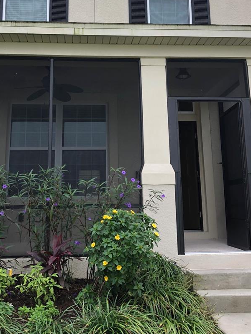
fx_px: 406
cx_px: 105
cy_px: 114
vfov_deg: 44.2
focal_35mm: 42
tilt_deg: +14.4
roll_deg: +1.8
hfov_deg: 34.3
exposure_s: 1/716
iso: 20
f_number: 1.8
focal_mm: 4
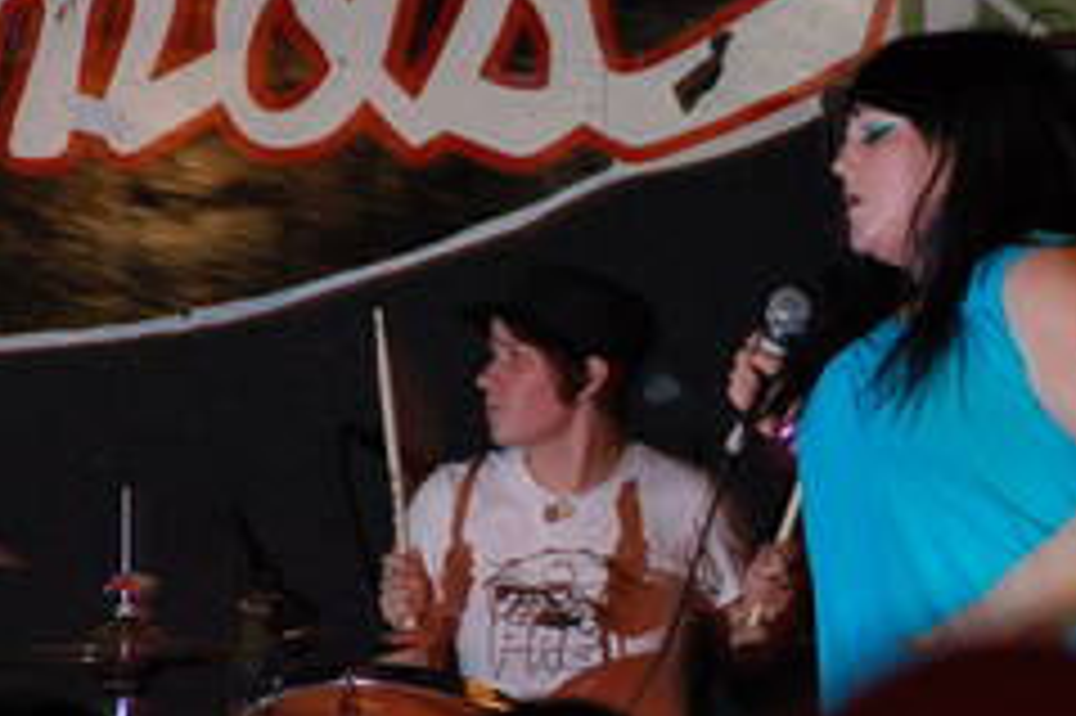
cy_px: 245
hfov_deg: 6.7
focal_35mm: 306
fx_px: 9139
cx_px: 797
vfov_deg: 4.5
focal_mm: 116
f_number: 6
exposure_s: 1/30
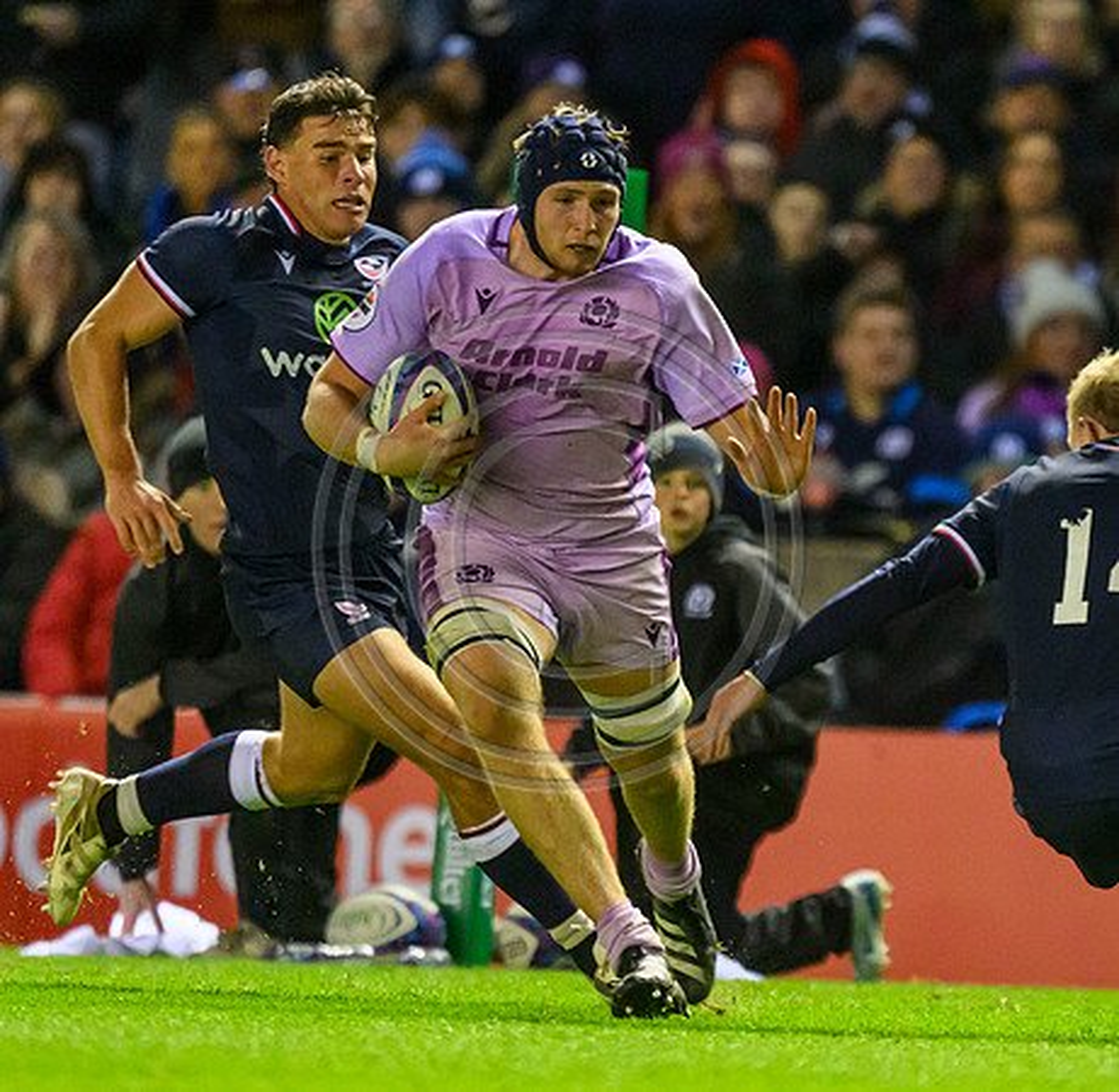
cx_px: 756
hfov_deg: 1.6
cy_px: 572
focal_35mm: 1106
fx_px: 39953
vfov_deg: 1.6
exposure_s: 1/1000
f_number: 4
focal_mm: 560
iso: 10000
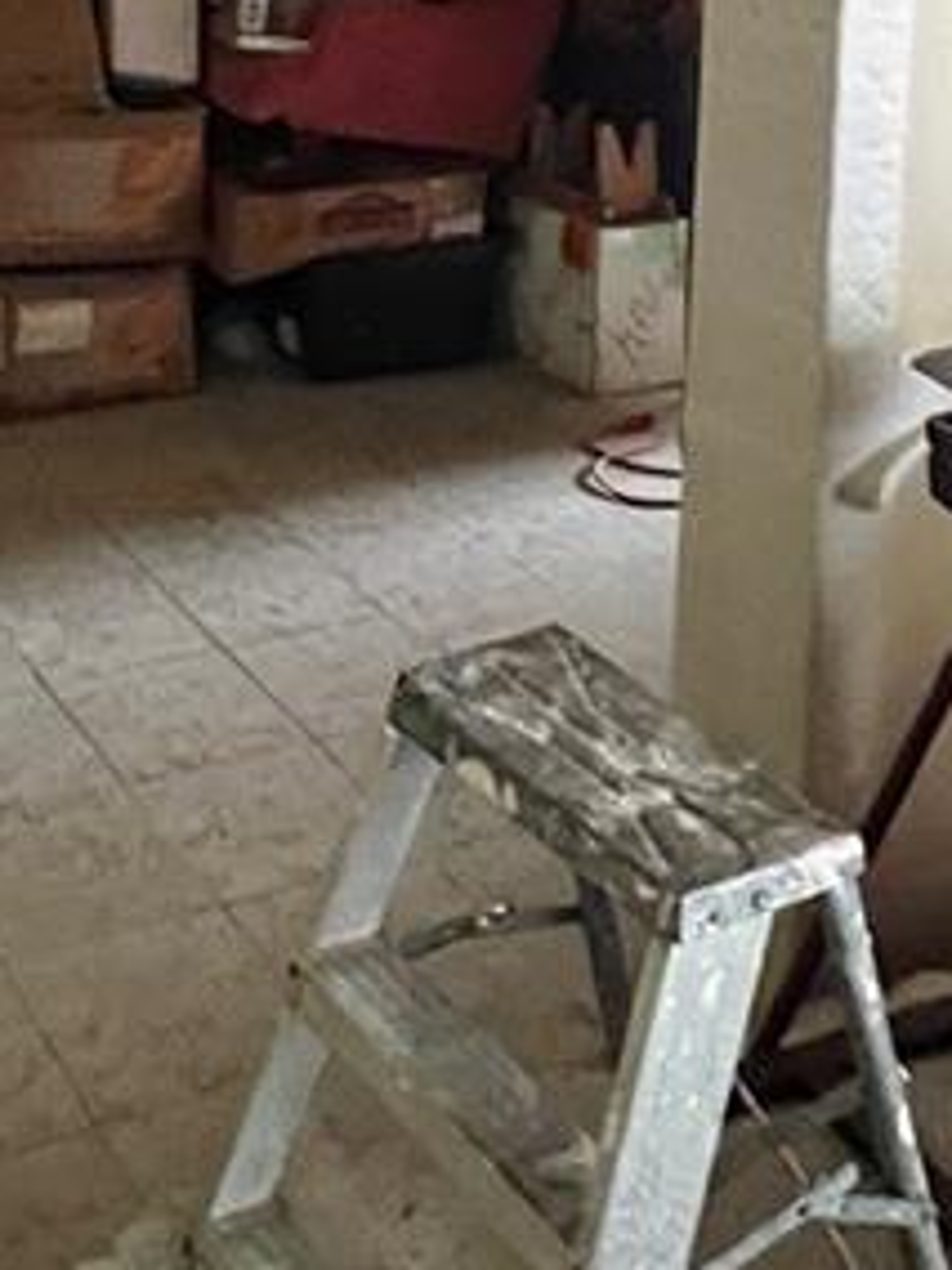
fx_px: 2017
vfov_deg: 31.1
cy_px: -125
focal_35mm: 55
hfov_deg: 25.9
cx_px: 139
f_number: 1.8
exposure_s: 1/40
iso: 1000
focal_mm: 1.57
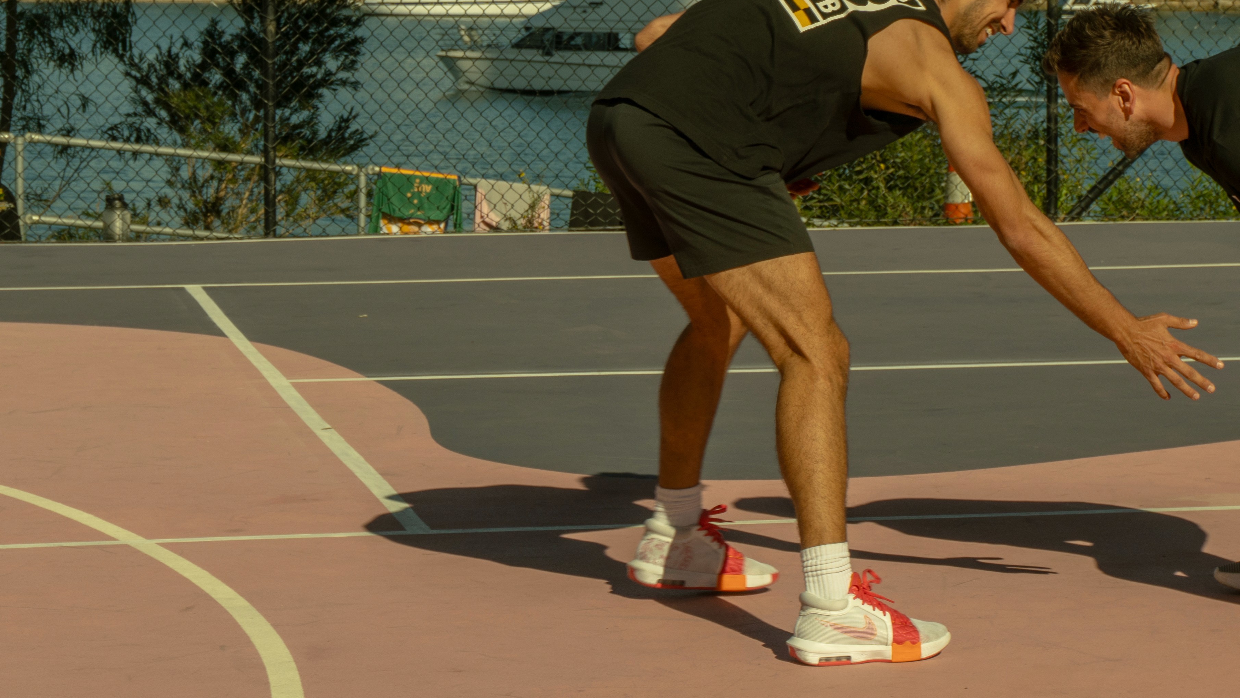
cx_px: 961
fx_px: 4275
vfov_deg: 9.3
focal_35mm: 130
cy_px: 157
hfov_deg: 16.4
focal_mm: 50
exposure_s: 1/200
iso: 100
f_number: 11
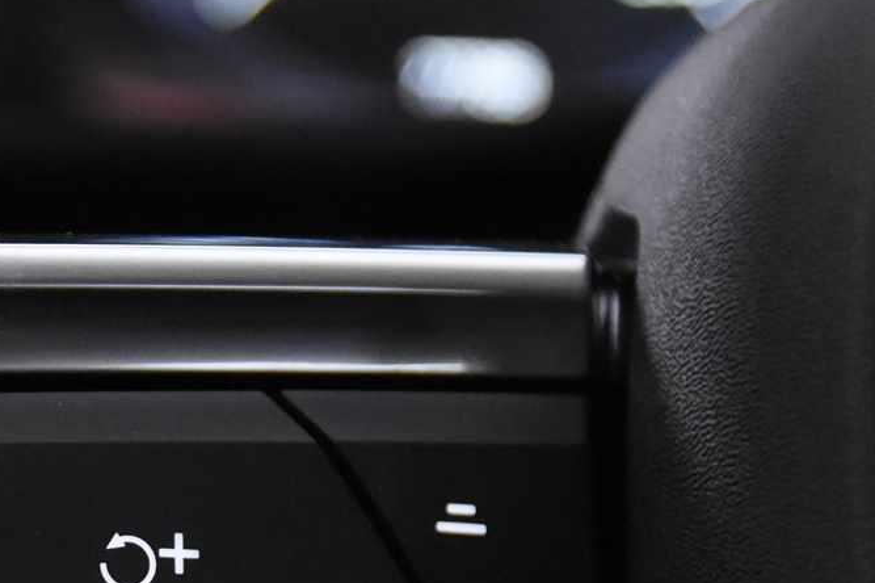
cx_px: 119
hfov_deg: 10.5
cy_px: 685
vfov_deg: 7.0
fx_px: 4723
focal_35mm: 194
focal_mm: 45
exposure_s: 1/80
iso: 5600
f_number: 3.5
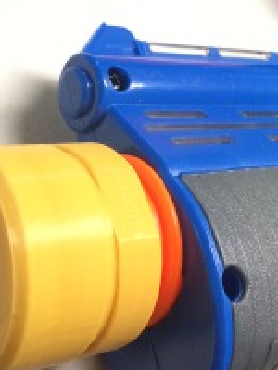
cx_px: 95
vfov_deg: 33.0
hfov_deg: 25.1
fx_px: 621
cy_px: 133
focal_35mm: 58
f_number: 2.2
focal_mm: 4.15
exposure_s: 1/30
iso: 320
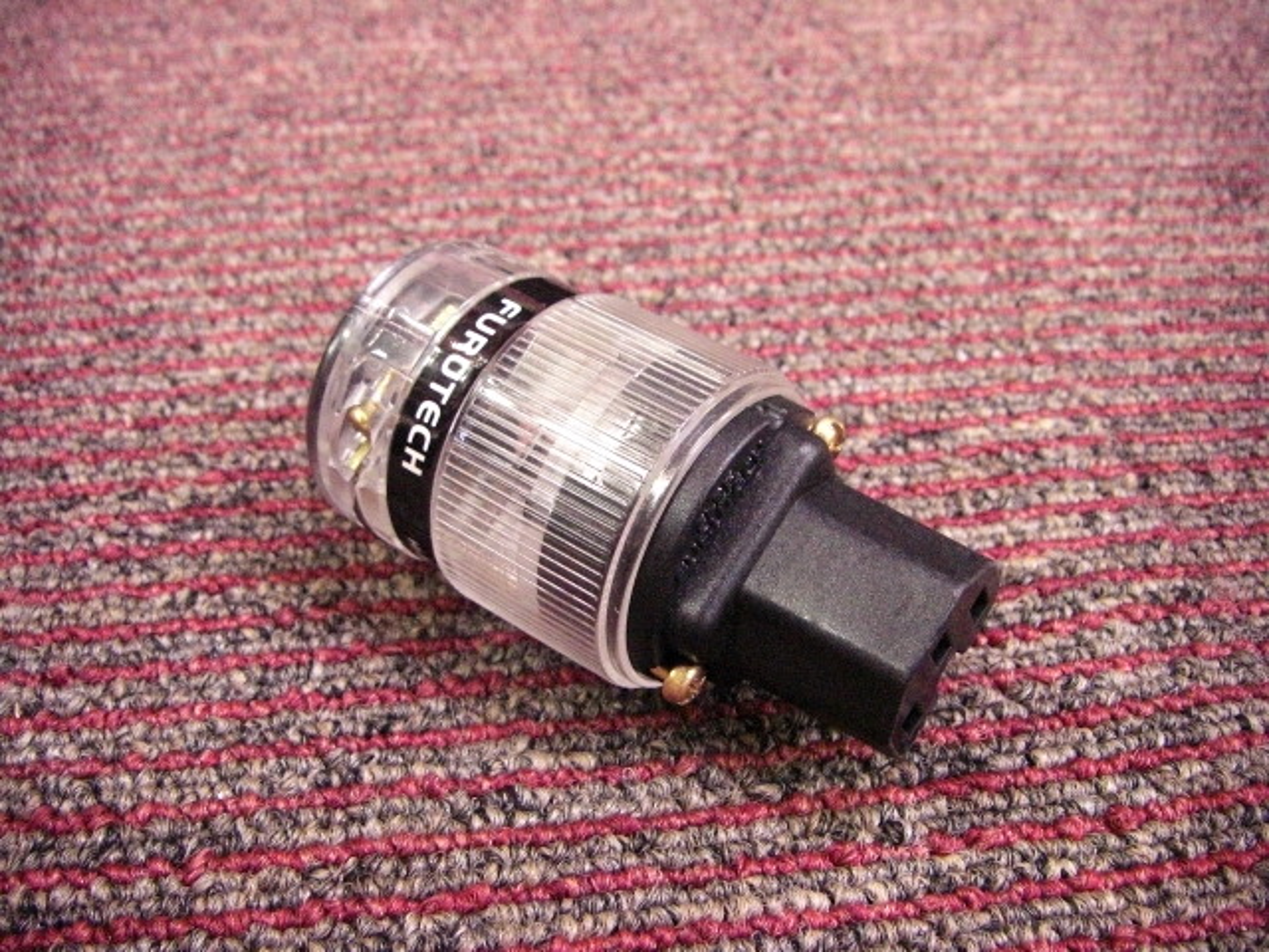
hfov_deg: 49.0
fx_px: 1393
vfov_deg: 37.7
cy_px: 476
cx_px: 634
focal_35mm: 38
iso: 800
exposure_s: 1/50
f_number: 3.4
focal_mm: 6.3
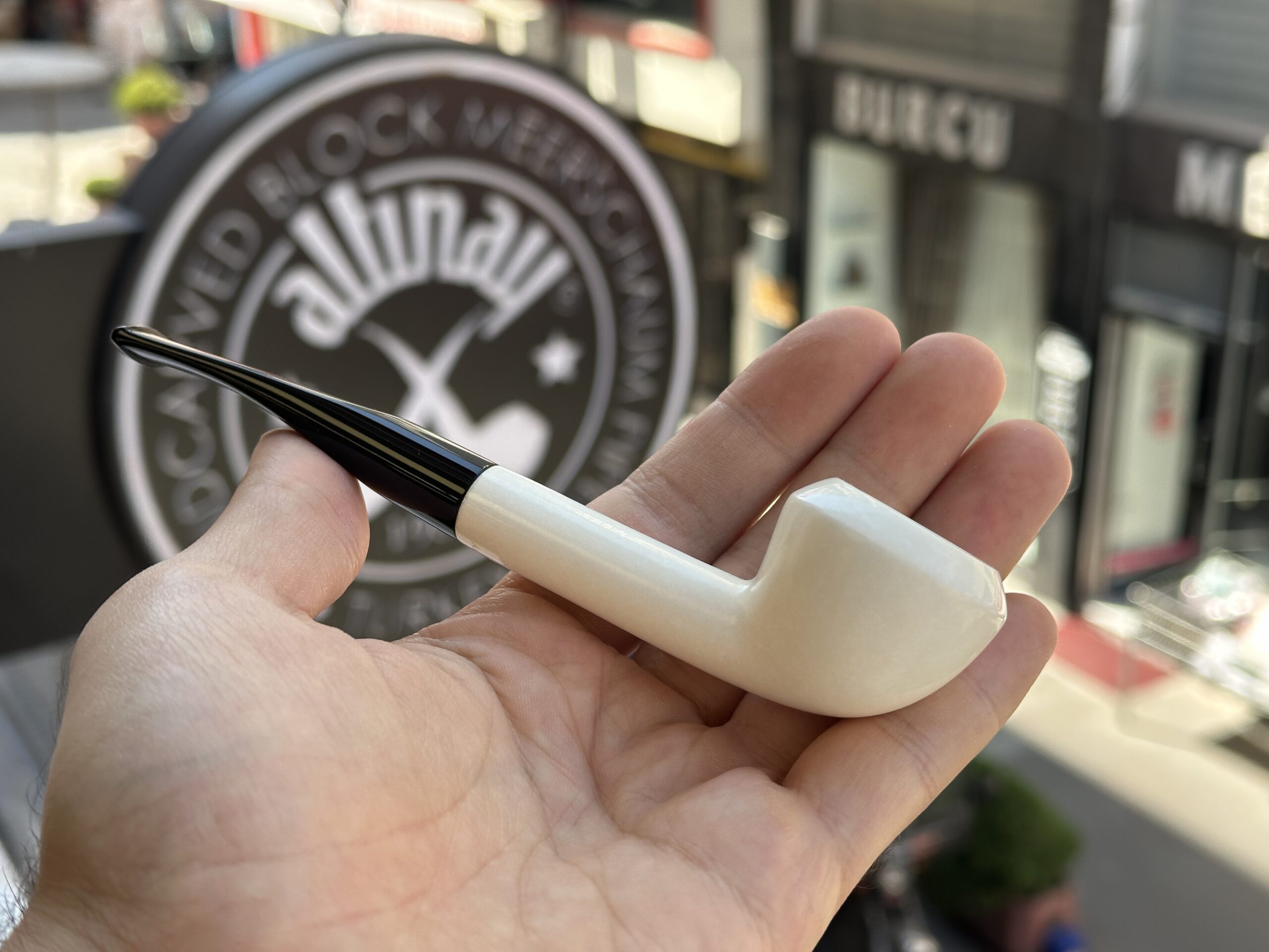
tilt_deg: -21.0
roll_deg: +0.4
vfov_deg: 30.3
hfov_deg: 39.7
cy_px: 476
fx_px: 1760
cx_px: 634
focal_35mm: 48
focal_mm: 6.86
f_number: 1.78
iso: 64
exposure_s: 1/619
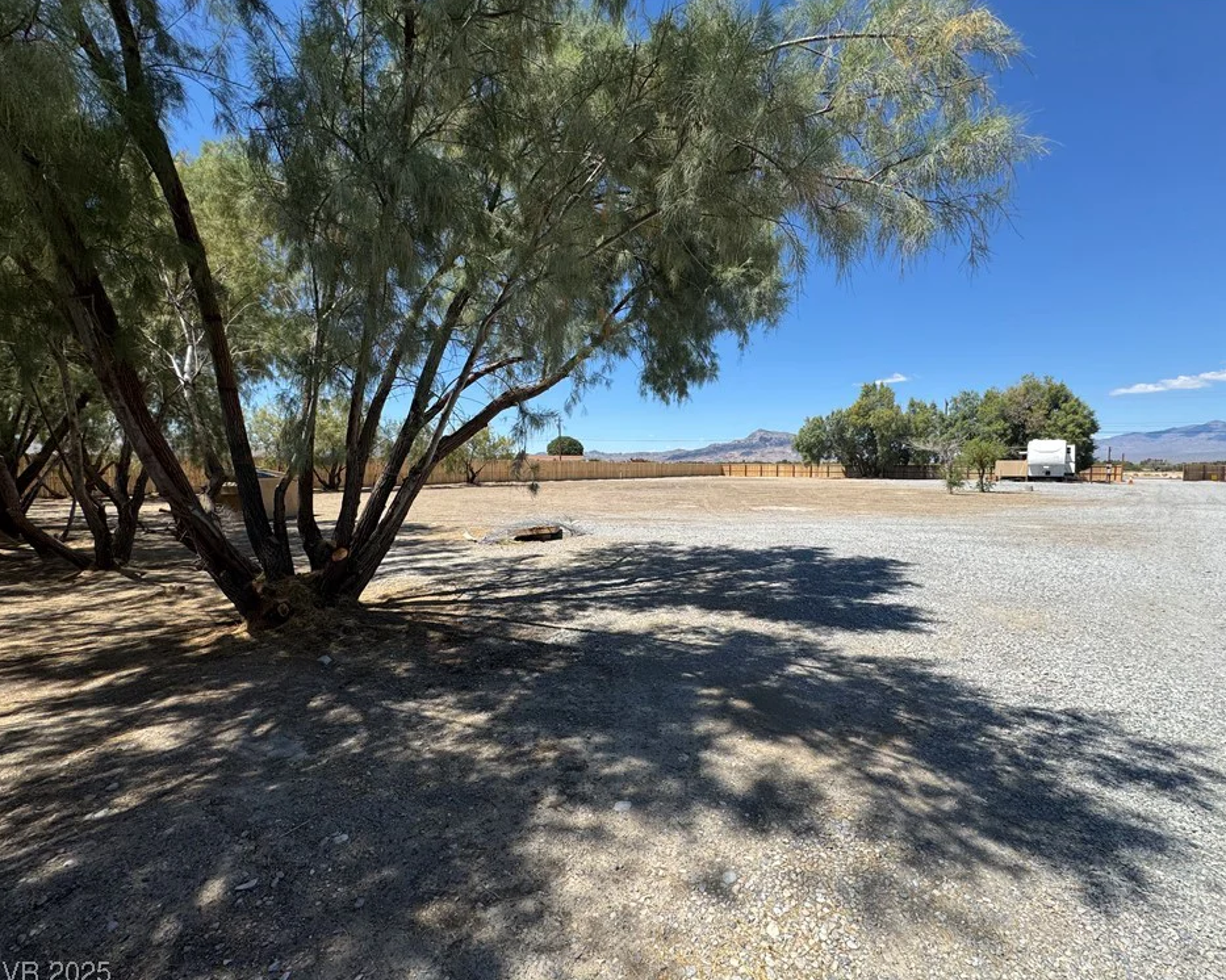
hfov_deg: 96.7
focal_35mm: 15
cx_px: 652
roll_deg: -0.2
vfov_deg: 84.0
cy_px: 498
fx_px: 544
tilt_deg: -4.2
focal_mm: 2.22
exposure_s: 1/2083
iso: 40
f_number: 2.2
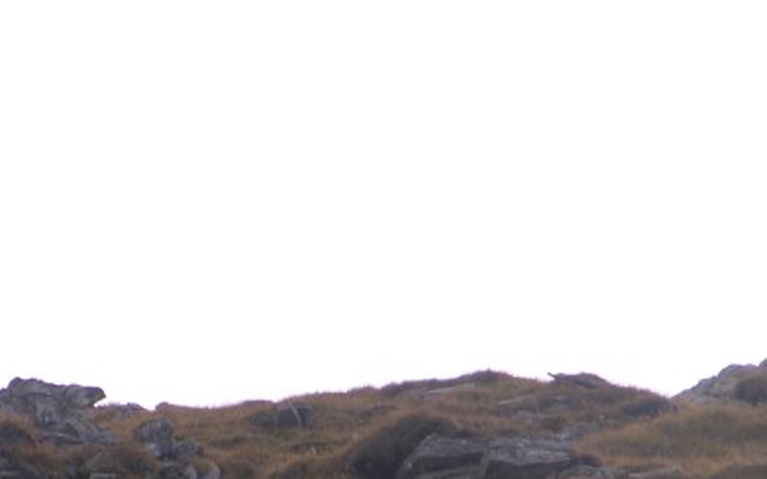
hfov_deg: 3.6
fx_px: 12181
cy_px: 732
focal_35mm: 583
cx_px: 328
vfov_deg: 2.2
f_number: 5.3
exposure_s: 1/233
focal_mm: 71.2
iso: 50
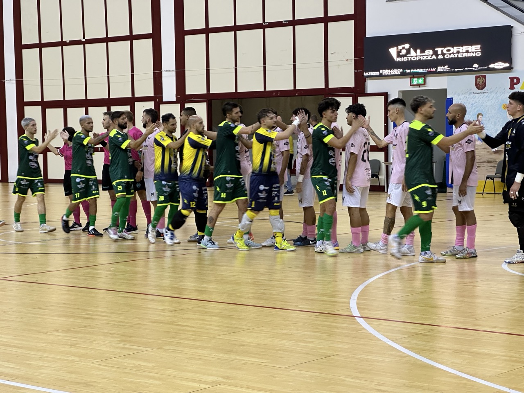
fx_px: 1166
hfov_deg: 25.3
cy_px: 196
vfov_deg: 19.1
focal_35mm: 77
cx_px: 262
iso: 125
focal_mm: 9
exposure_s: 1/50
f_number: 2.8
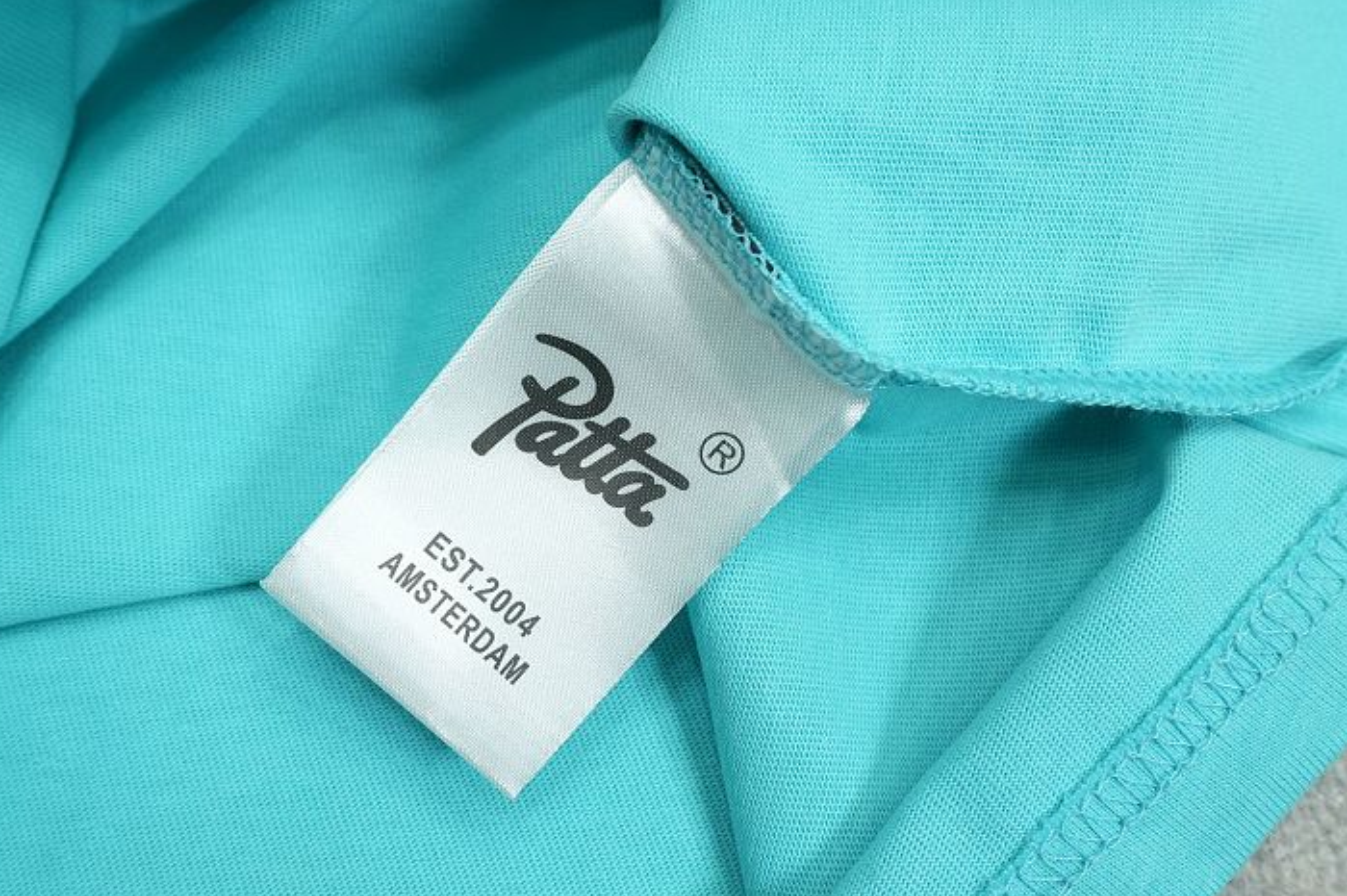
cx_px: 618
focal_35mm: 48
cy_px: 474
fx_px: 1795
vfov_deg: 28.0
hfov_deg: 41.1
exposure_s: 1/160
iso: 1000
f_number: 8
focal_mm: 28
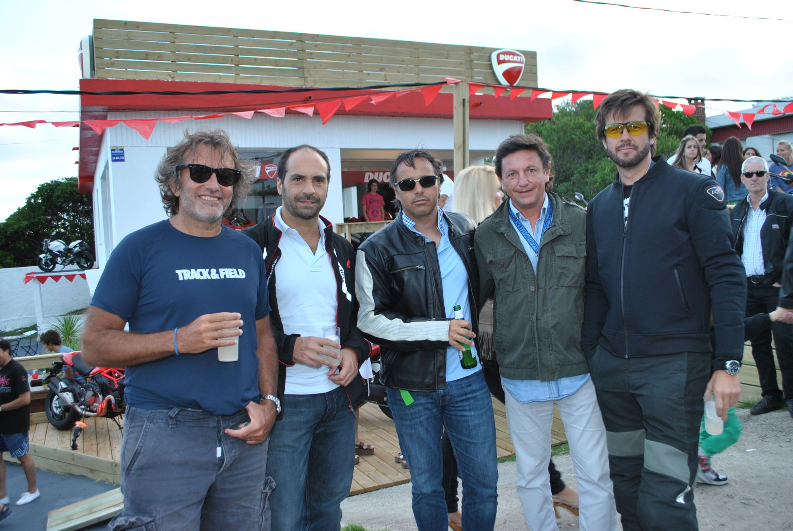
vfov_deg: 40.1
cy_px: 266
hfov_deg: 57.2
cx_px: 396
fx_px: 728
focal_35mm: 33
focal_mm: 22
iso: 200
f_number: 5.6
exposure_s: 1/80
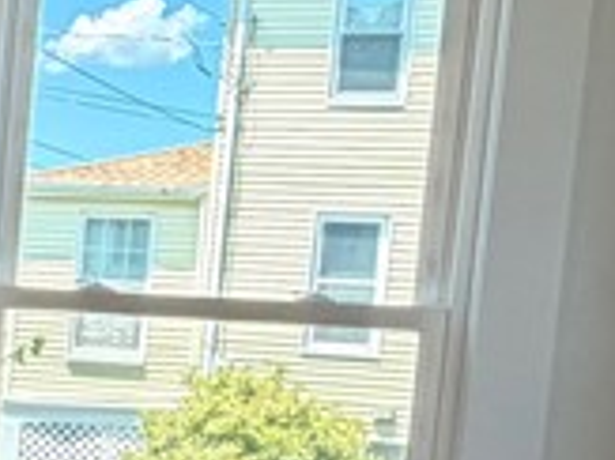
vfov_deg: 16.5
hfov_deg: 19.1
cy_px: 441
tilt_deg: -5.4
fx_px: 1562
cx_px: -347
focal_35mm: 88
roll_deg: -4.0
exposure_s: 1/121
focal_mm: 2.22
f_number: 2.2
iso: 160
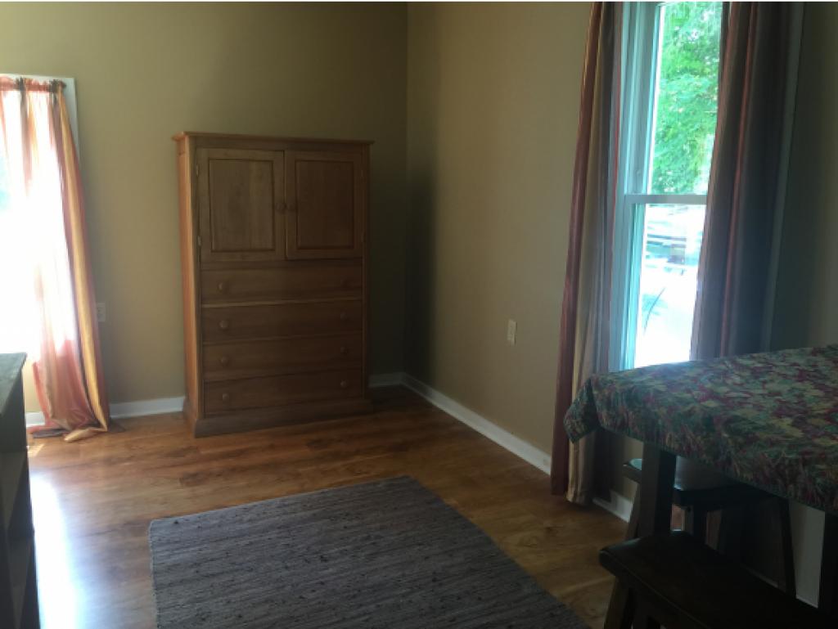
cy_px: 314
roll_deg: -0.7
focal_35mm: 29
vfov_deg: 48.3
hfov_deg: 61.6
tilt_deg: -9.9
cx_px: 419
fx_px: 702
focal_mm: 4.15
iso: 40
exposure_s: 1/15
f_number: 2.2
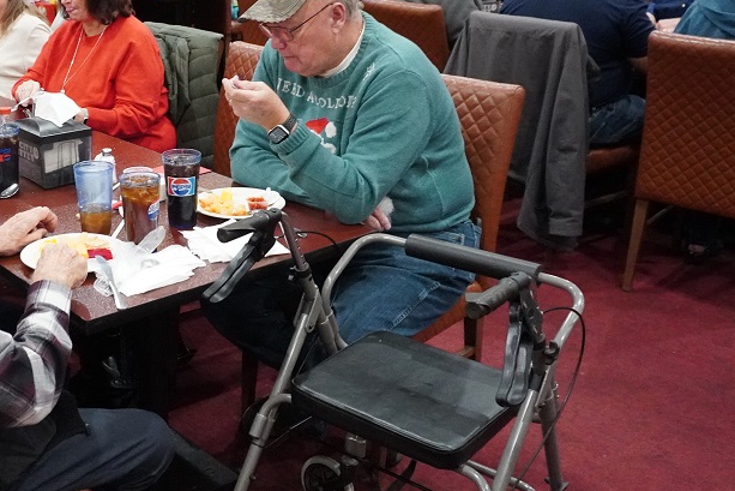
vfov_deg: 28.6
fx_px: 960
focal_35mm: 47
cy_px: 221
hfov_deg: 40.1
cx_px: 138
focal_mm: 16
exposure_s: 1/125
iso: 6400
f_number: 3.5
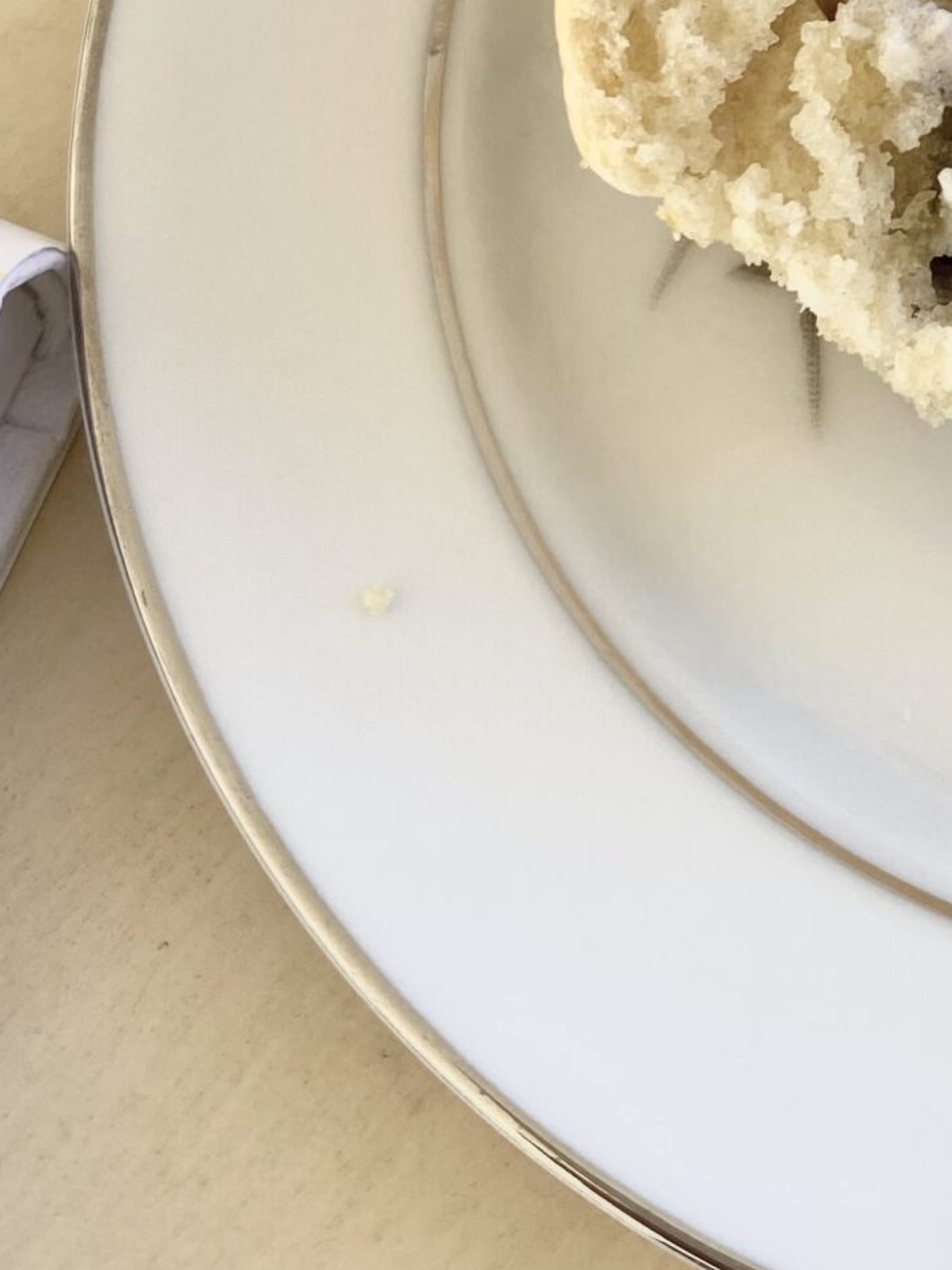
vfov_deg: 25.5
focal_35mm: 70
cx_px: 1114
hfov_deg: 19.8
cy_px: -175
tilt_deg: -62.7
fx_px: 2567
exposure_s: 1/142
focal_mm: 4.25
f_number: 1.8
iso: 32
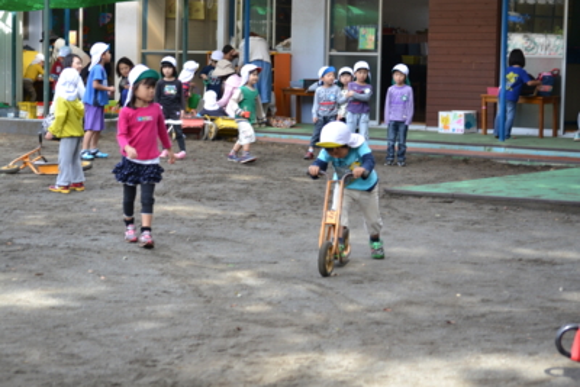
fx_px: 1595
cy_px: 194
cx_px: 290
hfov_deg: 20.6
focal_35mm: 99
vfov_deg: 13.8
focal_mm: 66
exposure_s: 1/125
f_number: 5.6
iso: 180
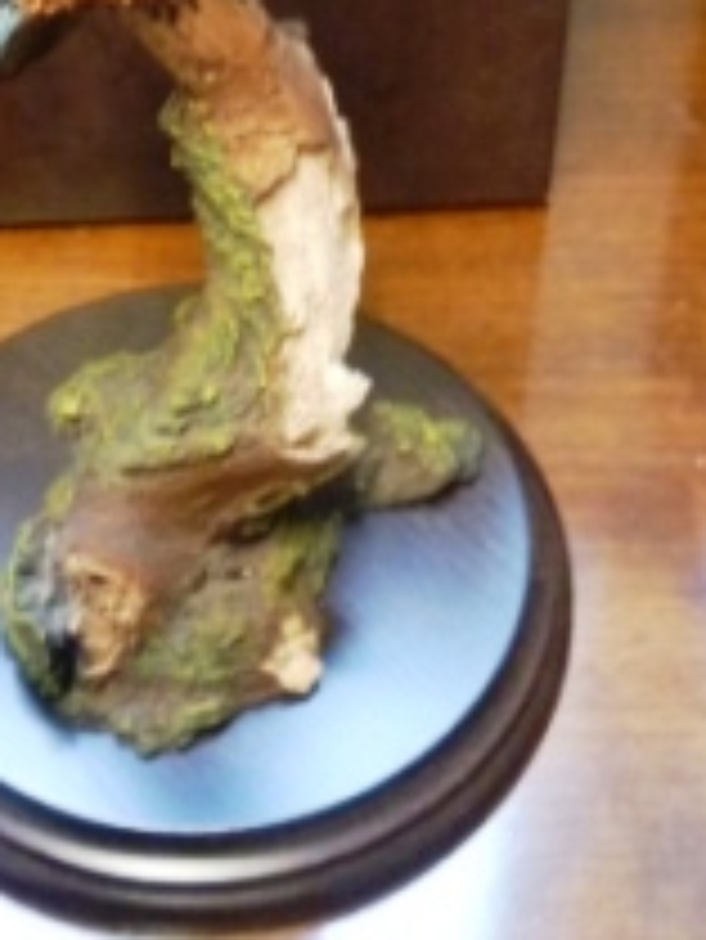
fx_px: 1630
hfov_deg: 24.3
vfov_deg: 29.8
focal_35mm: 60
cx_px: 234
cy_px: -22
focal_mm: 5
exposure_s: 1/13
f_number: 2.8
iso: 400
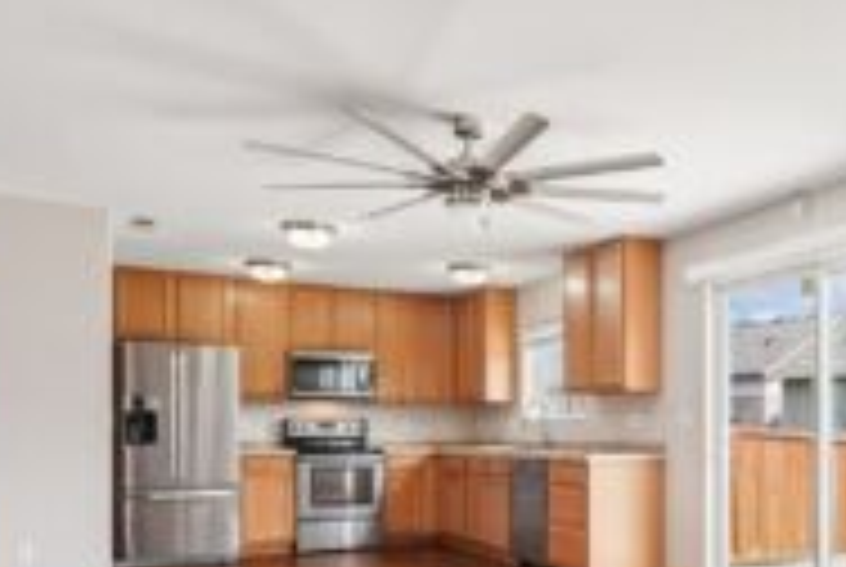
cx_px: 621
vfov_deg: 37.7
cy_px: 448
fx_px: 800
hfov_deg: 53.5
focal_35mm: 34
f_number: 8
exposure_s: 1/160
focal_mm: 16
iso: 1600
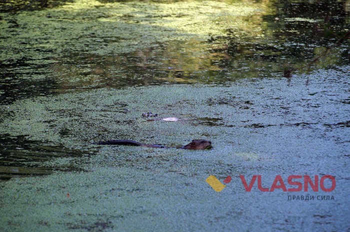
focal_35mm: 202
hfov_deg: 10.2
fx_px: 1966
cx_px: 175
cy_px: 116
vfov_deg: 6.8
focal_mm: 135
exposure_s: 1/250
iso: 250
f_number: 5.6
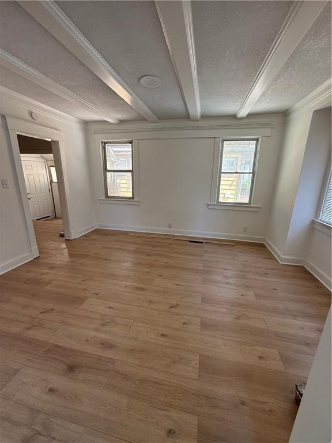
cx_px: 166
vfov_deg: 102.1
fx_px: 179
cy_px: 222
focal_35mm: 14
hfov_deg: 85.7
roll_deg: -1.3
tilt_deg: -14.5
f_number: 2.2
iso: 100
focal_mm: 2.22
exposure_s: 1/99
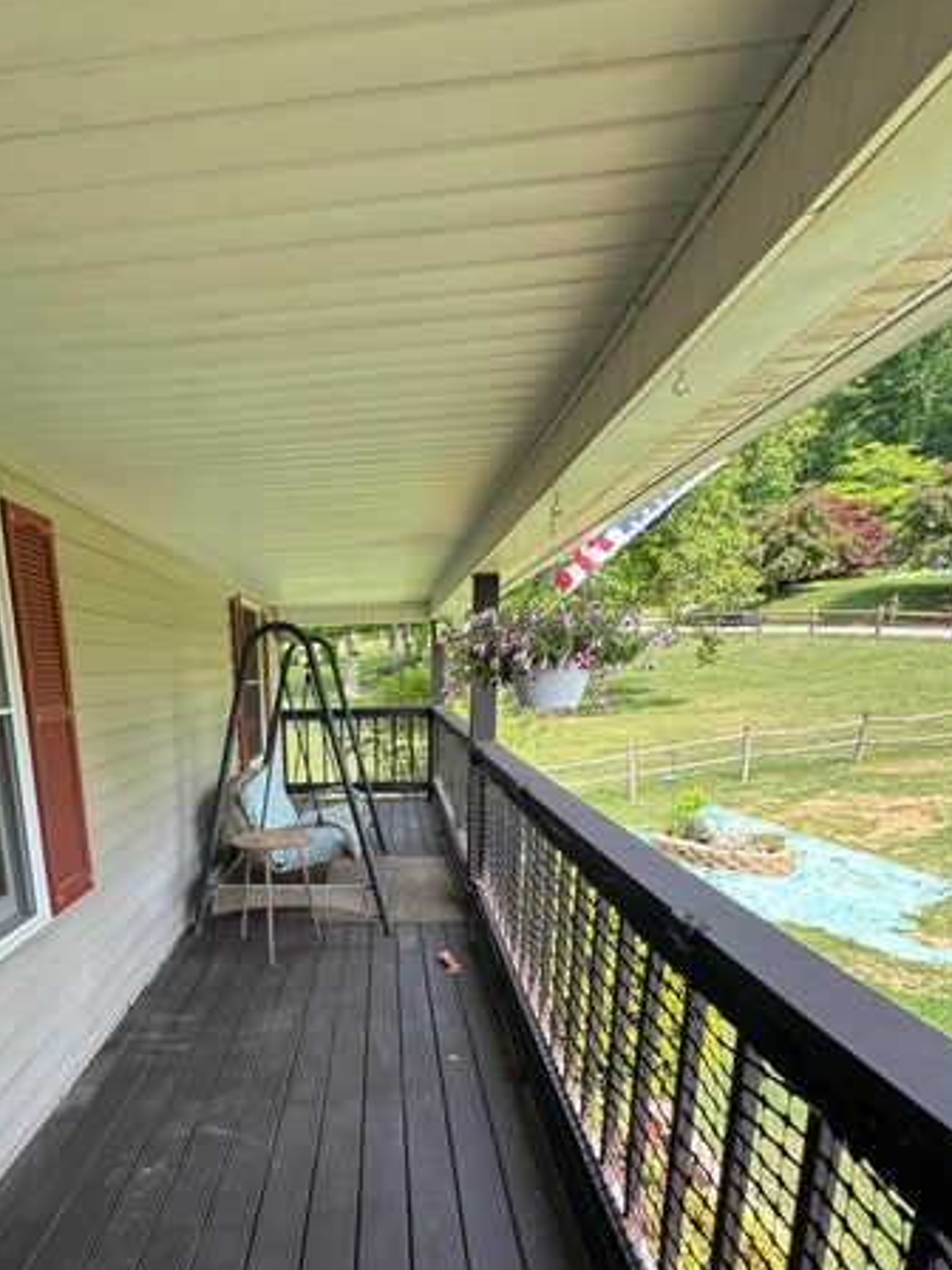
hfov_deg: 64.1
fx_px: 733
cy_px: 850
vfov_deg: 79.0
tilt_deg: -13.4
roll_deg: +2.7
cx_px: 309
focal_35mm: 20
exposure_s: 1/149
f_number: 2.2
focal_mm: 2.22
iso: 40
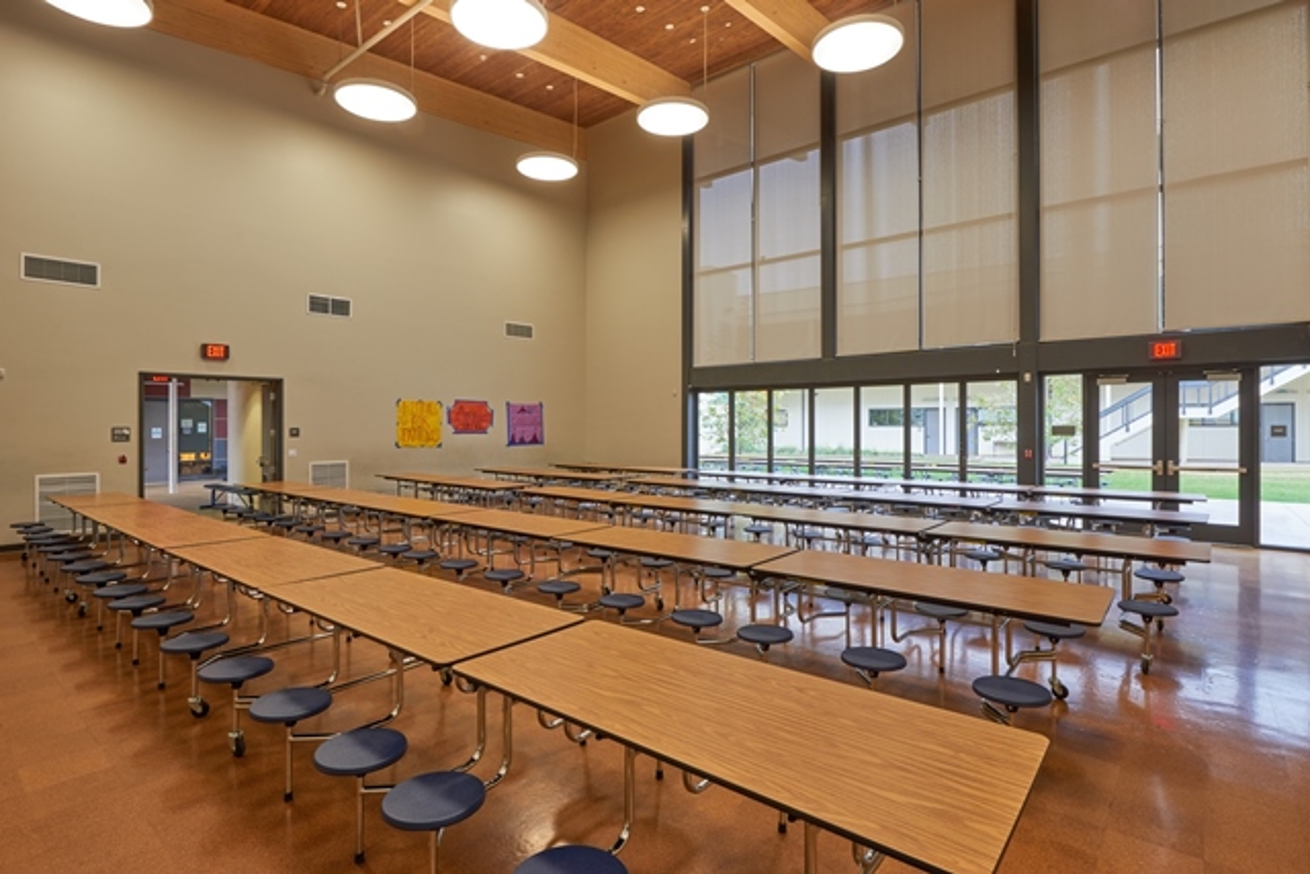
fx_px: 655
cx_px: 655
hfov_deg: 90.0
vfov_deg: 67.4
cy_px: 437
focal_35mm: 18
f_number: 14
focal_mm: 18
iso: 100
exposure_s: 1
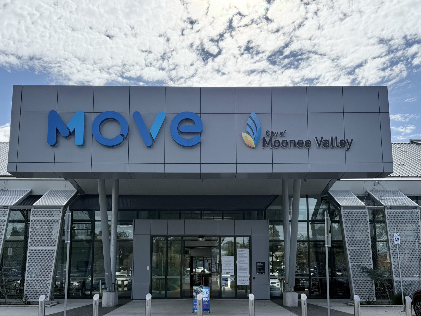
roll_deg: +0.6
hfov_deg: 49.0
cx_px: 207
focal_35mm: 38
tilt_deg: +7.4
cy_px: 209
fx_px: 462
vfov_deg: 37.3
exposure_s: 1/8130
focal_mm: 6.76
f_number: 1.78
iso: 80
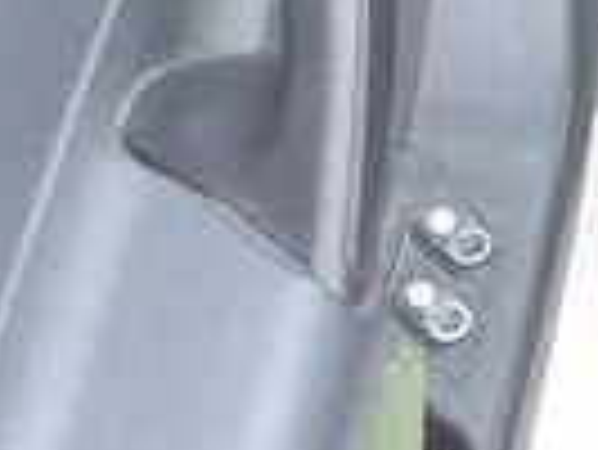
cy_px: -632
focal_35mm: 139
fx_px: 2403
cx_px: 1434
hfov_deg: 11.6
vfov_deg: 9.5
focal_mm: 3.7
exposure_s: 1/29
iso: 160
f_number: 1.9
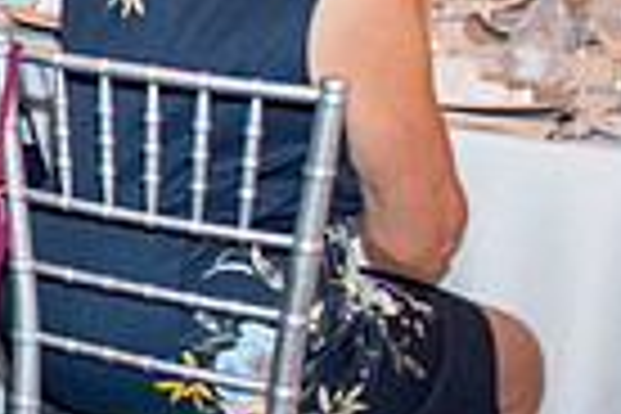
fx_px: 2691
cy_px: -78
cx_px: -1098
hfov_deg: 10.4
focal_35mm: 156
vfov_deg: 8.7
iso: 1600
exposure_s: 1/160
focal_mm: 24
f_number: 2.8
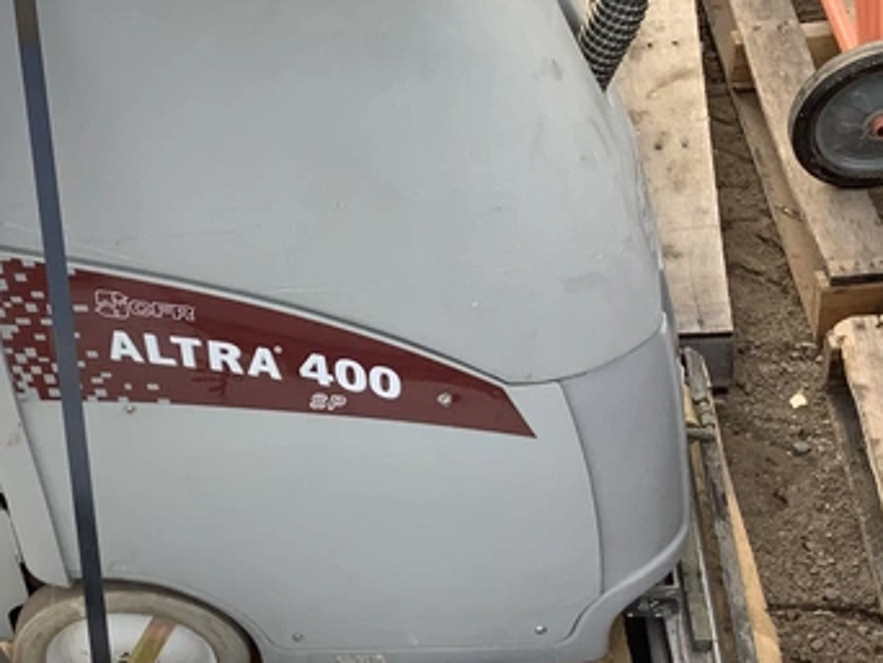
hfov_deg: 28.4
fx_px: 1736
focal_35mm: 68
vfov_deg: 21.6
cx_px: 305
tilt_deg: -45.1
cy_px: 329
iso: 25
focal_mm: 3.3
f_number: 2.4
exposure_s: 1/223
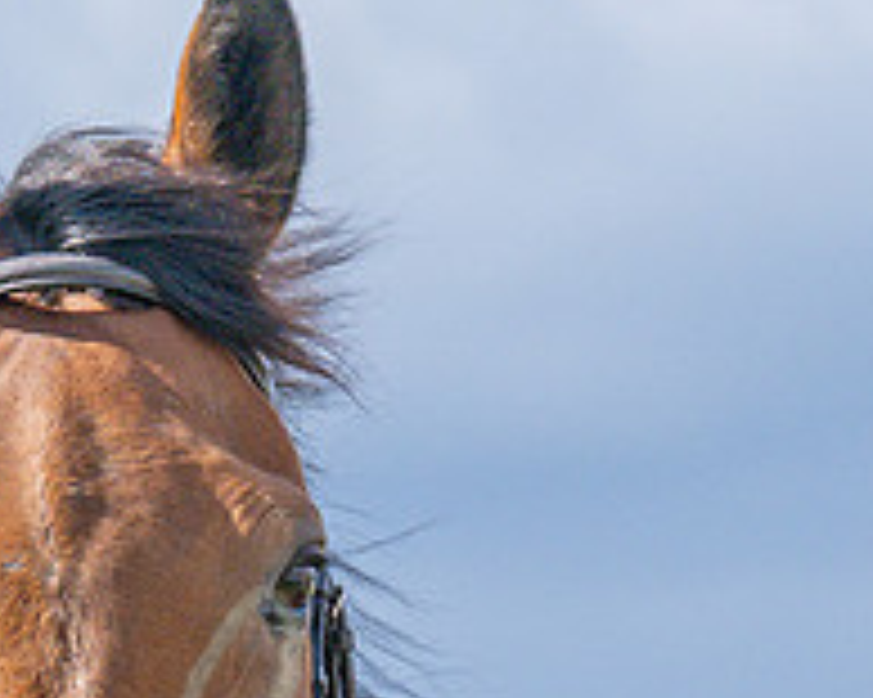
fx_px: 14100
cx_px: -72
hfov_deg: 3.5
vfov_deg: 2.8
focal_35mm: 546
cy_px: 585
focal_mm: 85
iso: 400
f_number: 5
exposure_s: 1/1600
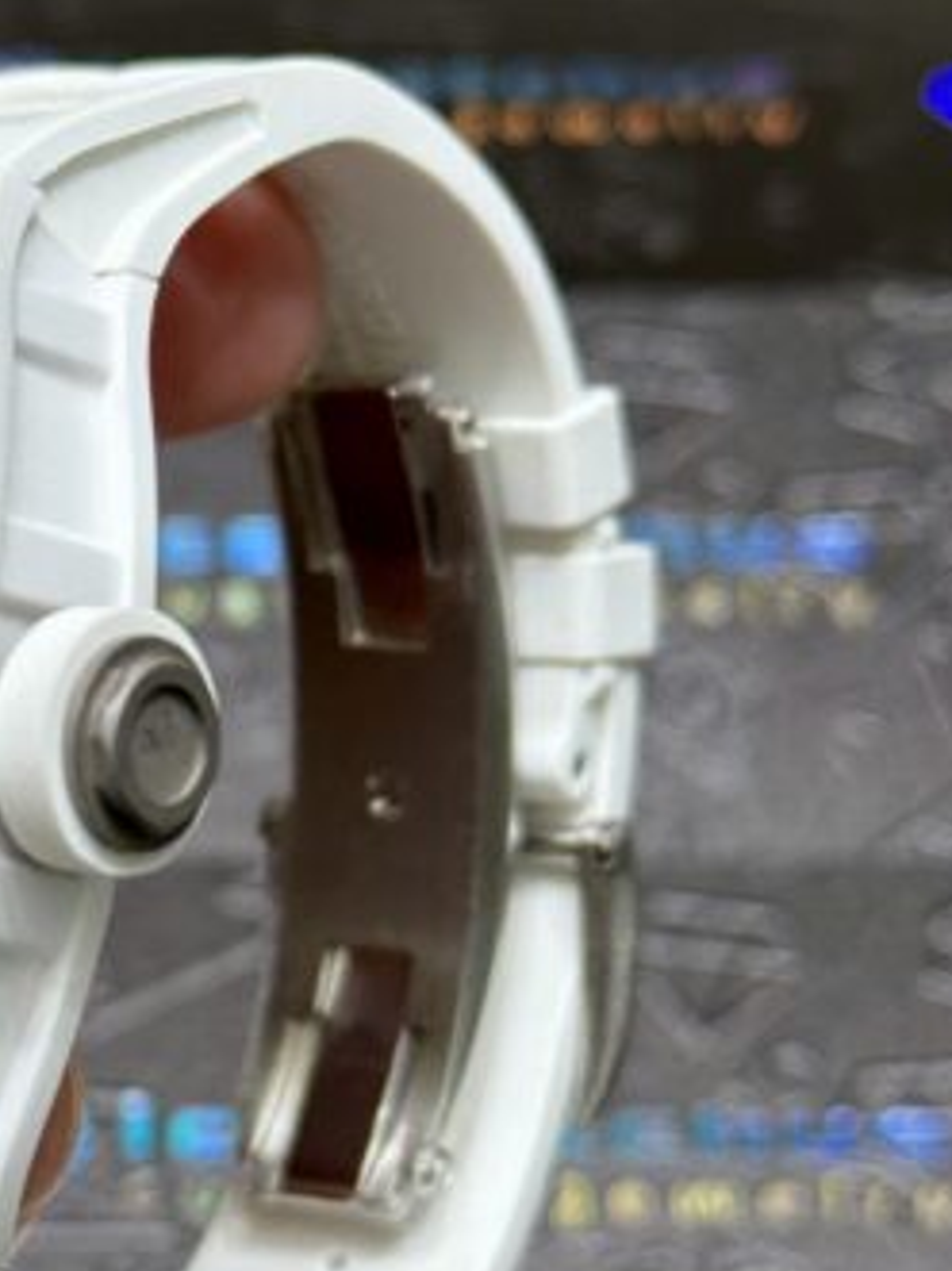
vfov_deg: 17.0
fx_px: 4256
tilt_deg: -47.2
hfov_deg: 12.6
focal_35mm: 116
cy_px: 730
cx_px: -81
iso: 64
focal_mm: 6.76
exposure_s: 1/100
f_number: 1.78
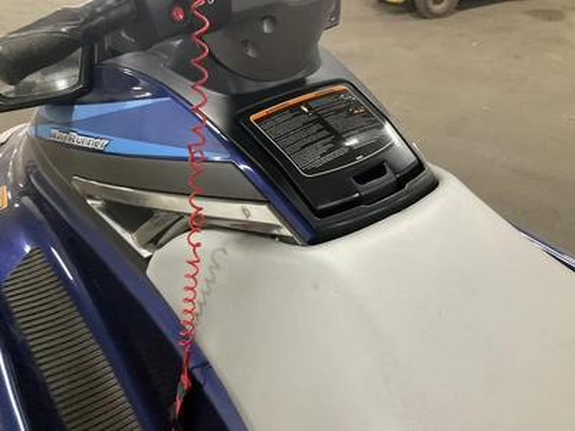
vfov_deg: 48.2
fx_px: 482
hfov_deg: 61.7
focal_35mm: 29
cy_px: 216
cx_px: 288
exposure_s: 1/60
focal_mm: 3
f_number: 1.8
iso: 250
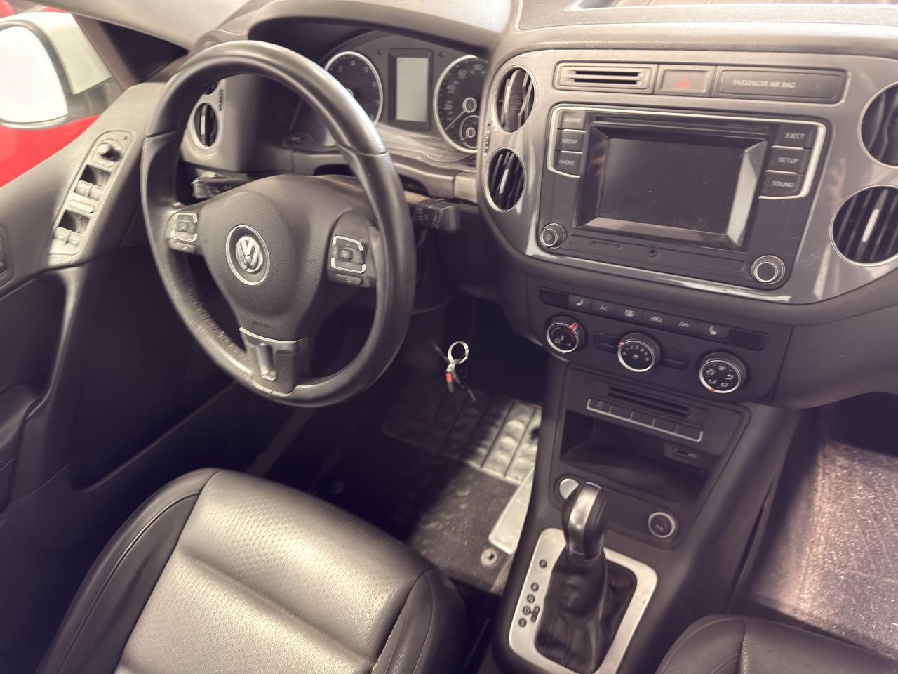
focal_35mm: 24
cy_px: 337
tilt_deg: -48.0
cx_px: 449
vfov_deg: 56.8
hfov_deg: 71.6
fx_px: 623
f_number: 1.78
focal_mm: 6.76
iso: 640
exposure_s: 1/30
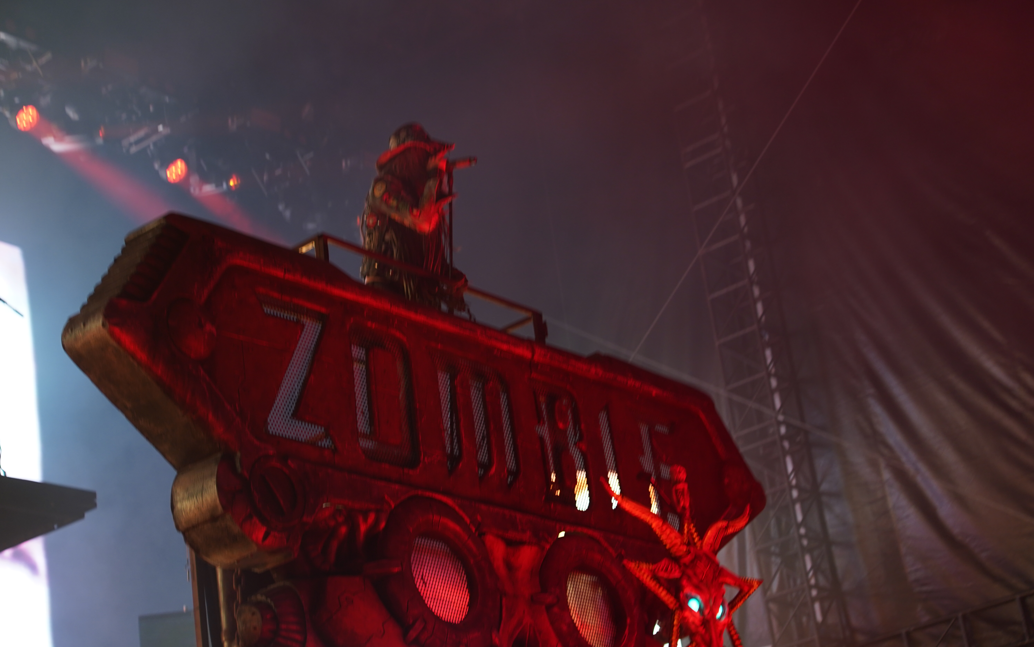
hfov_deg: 28.6
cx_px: 520
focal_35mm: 72
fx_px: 2029
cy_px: 340
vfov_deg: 18.1
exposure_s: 1/125
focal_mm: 70
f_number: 4
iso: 800
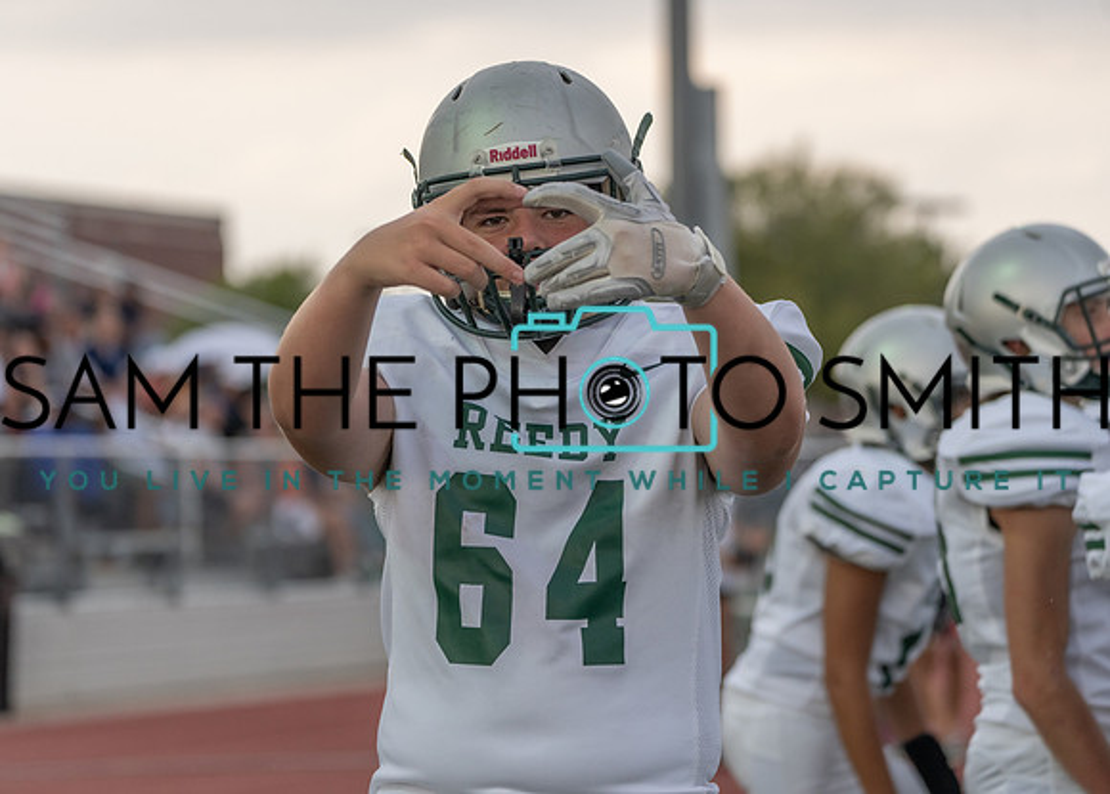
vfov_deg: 7.8
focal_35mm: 185
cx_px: 495
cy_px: 384
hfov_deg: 10.9
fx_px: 5840
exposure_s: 1/1000
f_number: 5.6
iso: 800
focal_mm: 171
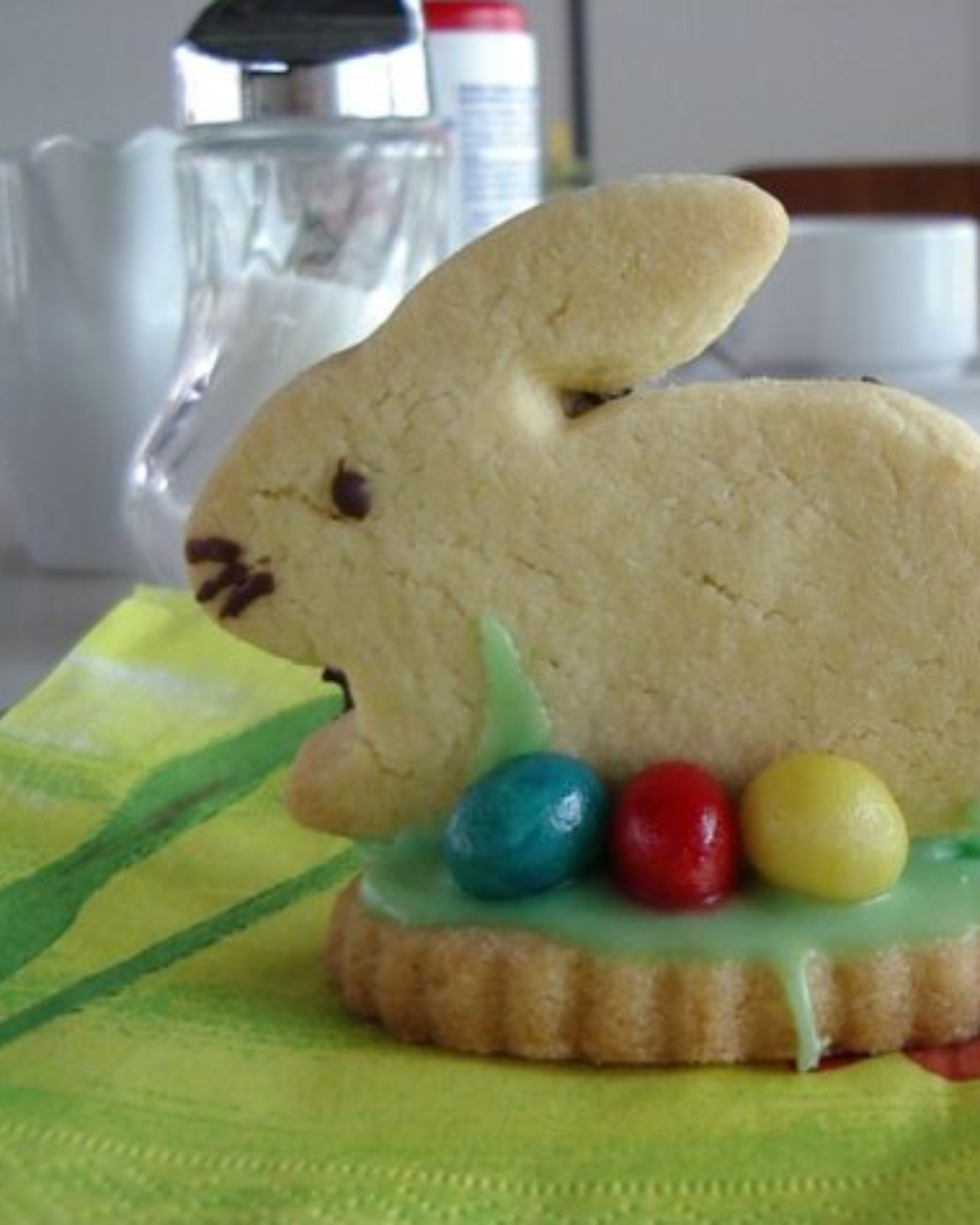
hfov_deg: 30.0
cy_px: 616
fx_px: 1813
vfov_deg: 37.3
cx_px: 663
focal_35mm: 50
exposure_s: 1/60
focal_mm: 5.8
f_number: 2.6
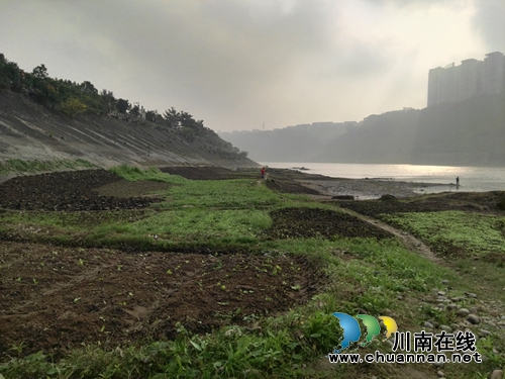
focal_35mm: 28
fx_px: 408
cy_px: 190
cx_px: 252
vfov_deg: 49.7
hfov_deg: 63.4
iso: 64
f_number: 2
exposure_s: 1/1704
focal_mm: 2.96
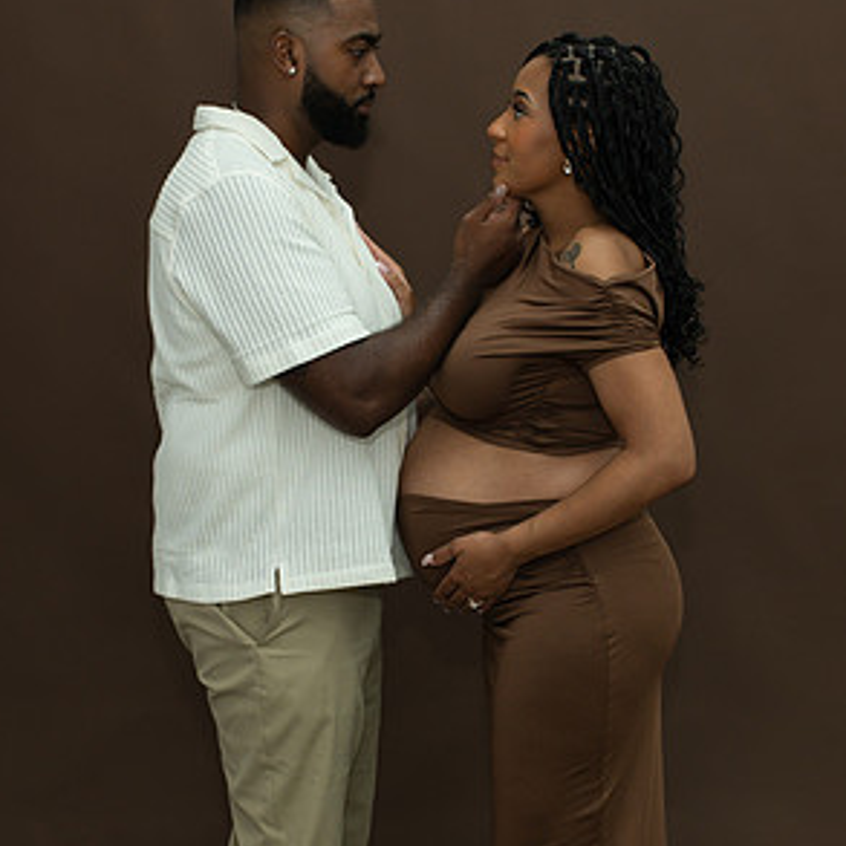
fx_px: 1908
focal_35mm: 69
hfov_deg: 25.0
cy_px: 474
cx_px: 343
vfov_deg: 25.0
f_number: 5
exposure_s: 1/200
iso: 1000
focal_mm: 35
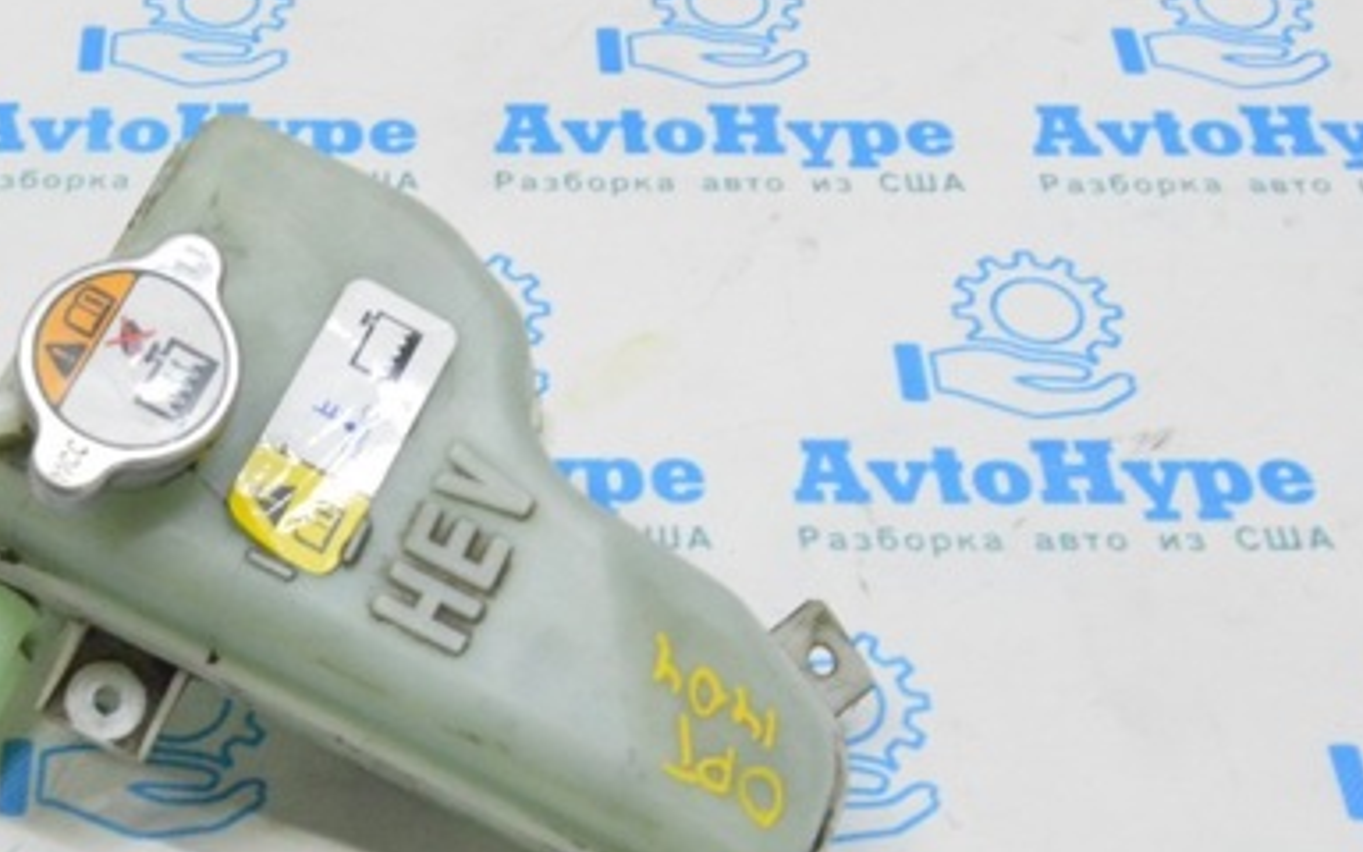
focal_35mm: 61
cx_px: 312
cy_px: 534
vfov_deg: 21.2
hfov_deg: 32.7
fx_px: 2266
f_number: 20
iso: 6400
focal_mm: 24
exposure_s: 1/20
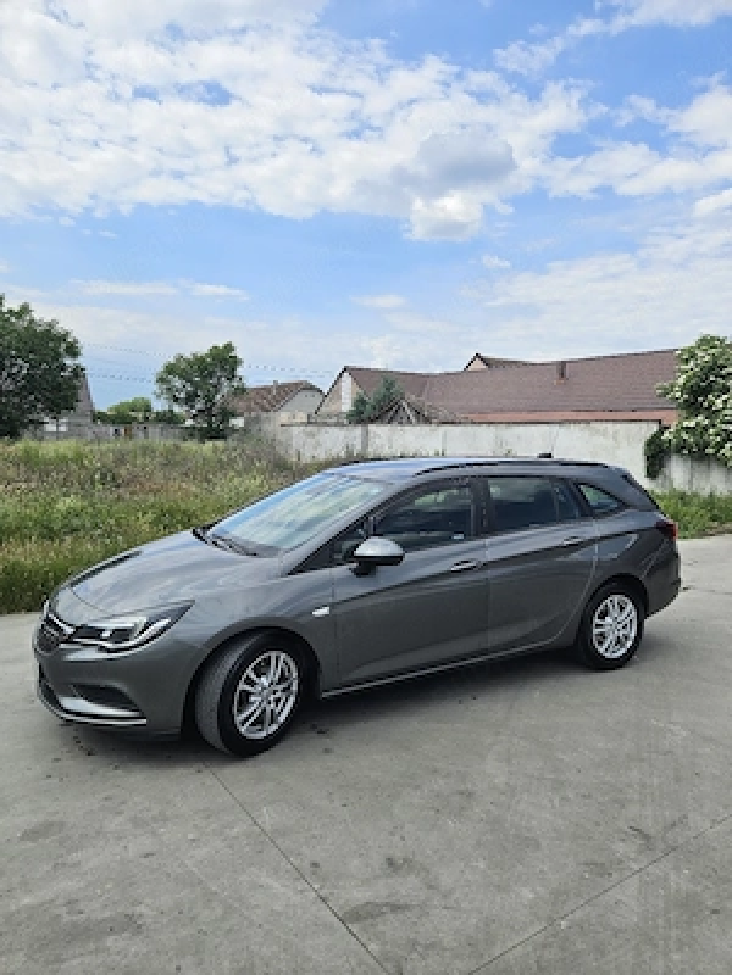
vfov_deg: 73.9
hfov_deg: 58.9
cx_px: 366
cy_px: 488
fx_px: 648
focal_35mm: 23
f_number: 1.8
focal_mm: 5.4
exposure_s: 1/2500
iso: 25
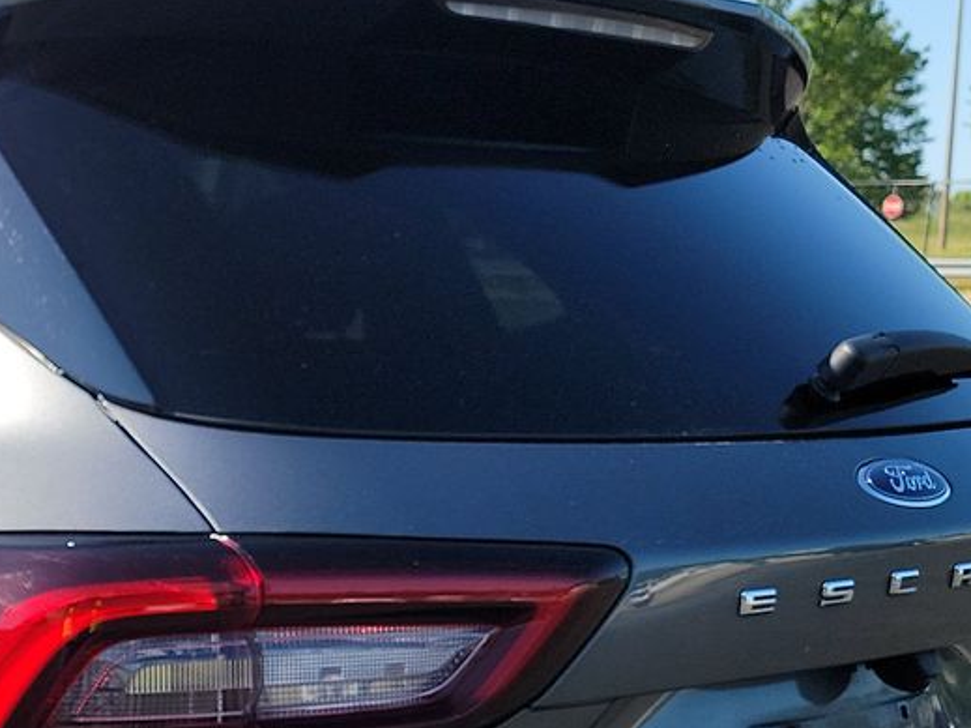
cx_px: -43
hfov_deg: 24.9
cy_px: 818
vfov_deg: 19.0
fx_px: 2075
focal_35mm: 74
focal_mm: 6.7
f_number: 1.8
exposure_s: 1/505
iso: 50
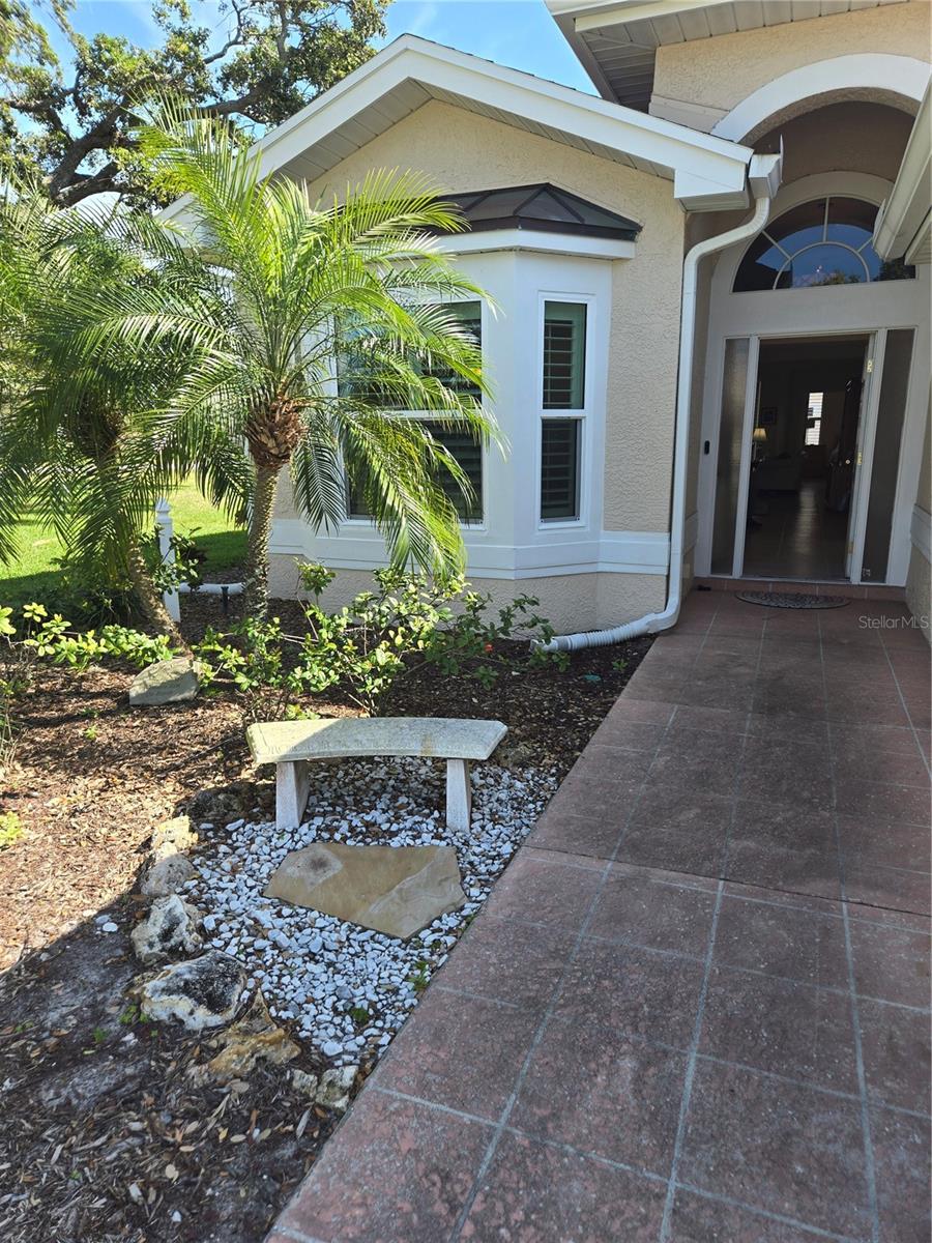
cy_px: 622
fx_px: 826
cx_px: 466
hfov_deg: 58.9
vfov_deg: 73.9
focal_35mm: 23
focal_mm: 5.4
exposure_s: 1/430
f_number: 1.8
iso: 25
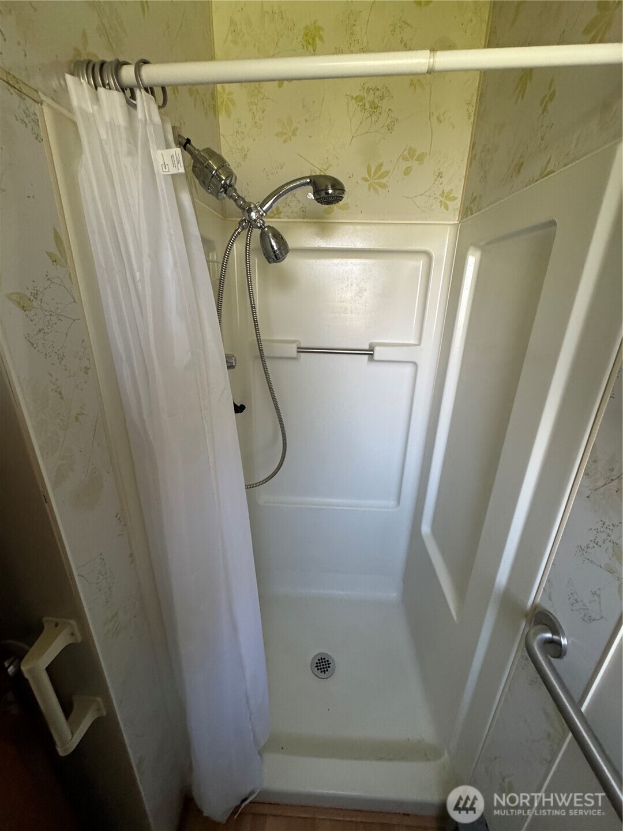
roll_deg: -0.3
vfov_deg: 102.1
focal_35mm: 14
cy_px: 416
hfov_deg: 85.7
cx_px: 312
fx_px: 336
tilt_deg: -21.8
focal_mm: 2.22
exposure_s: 1/80
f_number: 2.2
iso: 320
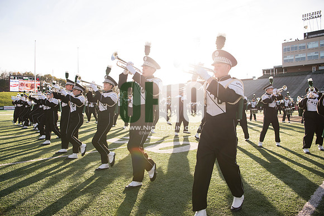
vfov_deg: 53.2
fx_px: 216
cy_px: 108
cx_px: 162
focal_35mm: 24
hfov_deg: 73.7
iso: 320
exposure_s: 1/640
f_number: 5
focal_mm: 24
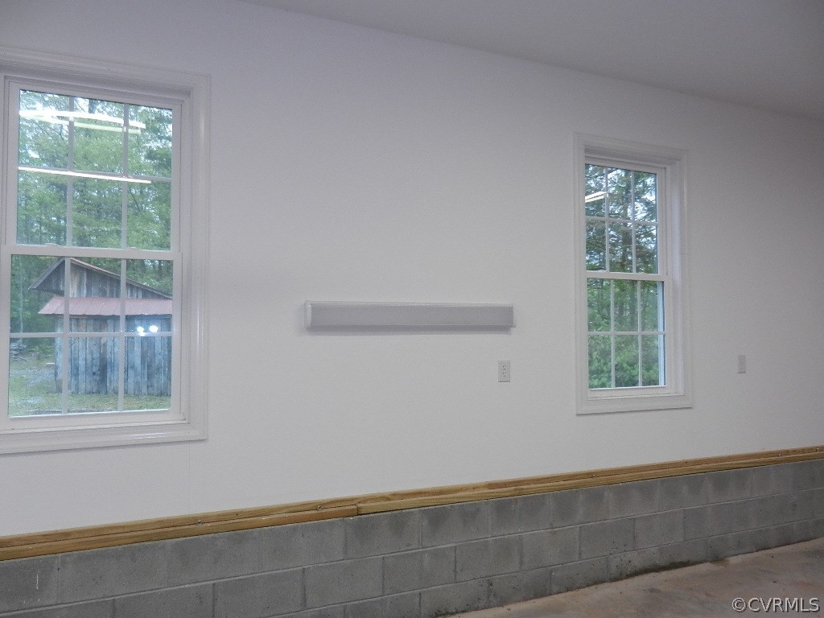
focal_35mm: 25
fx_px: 595
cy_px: 309
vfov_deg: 54.9
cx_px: 412
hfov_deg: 69.4
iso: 160
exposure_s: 1/40
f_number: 3.5
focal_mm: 4.5
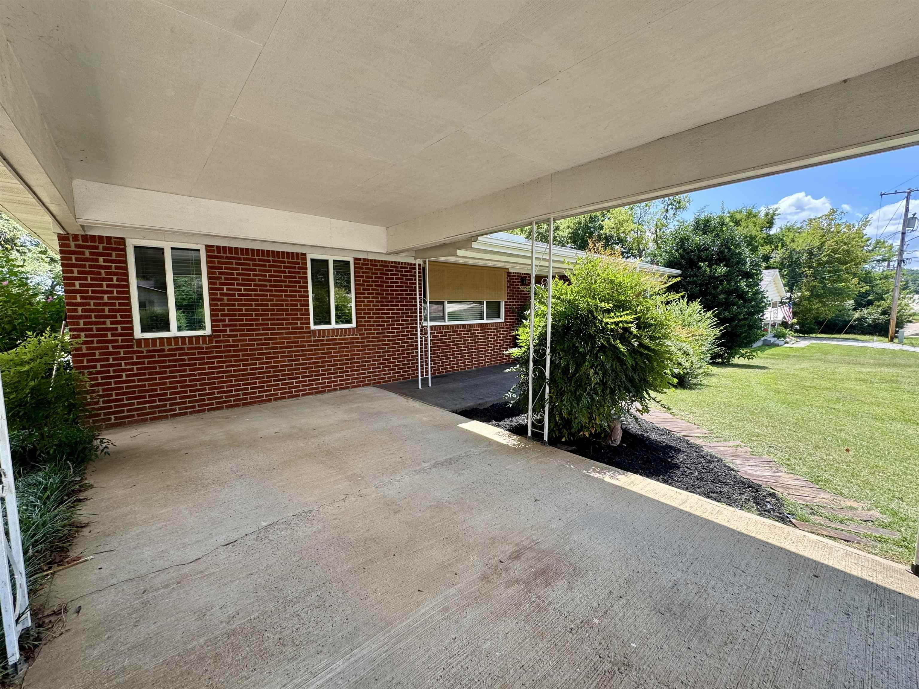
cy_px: 344
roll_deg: +0.9
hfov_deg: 102.1
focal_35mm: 14
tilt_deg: -5.9
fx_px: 372
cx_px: 460
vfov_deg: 85.7
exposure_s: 1/270
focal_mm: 2.22
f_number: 2.2
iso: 40
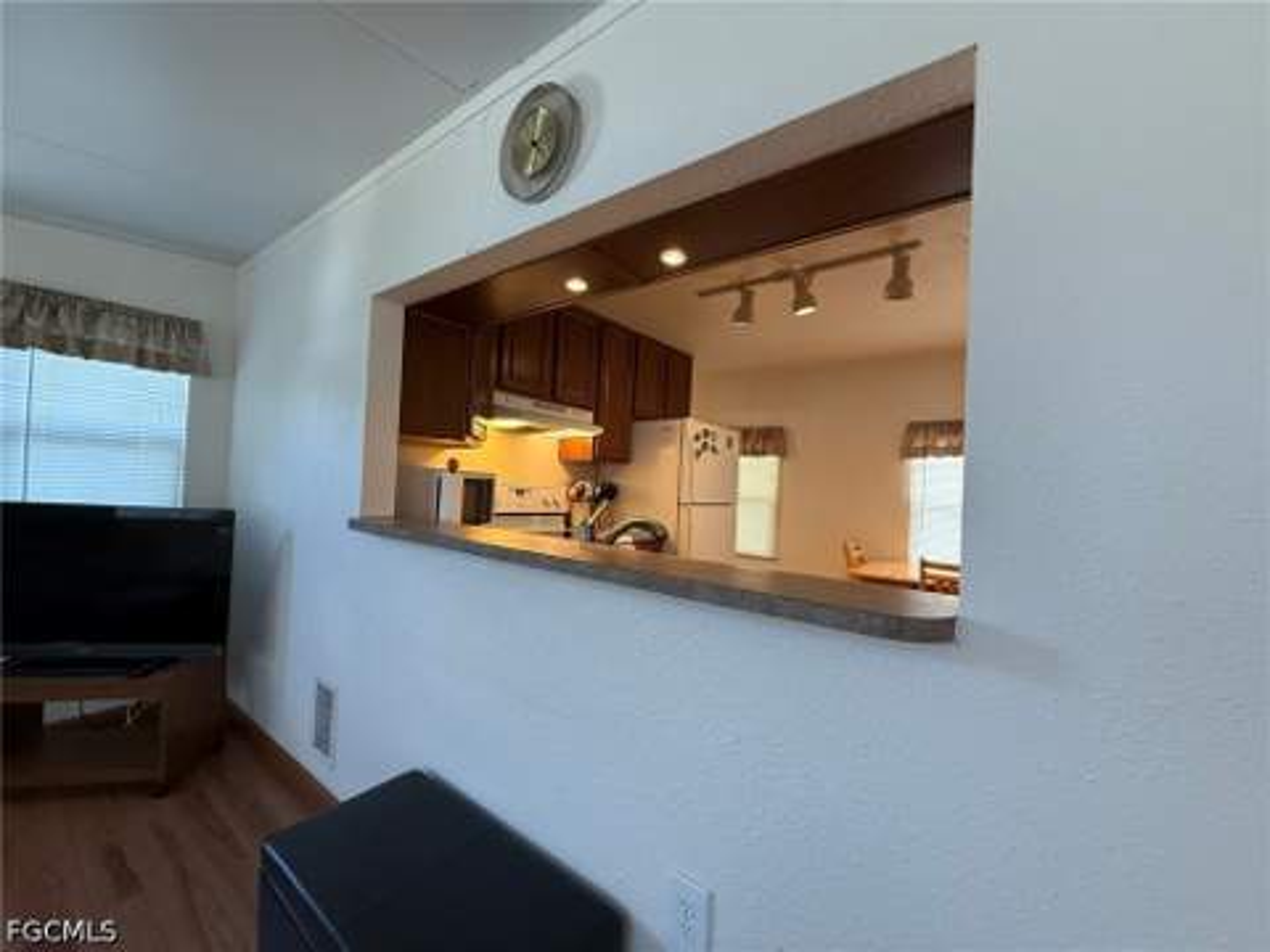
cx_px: 635
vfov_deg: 85.7
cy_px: 476
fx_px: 514
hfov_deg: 102.1
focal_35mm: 14
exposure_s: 1/120
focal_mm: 2.22
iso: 320
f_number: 2.2
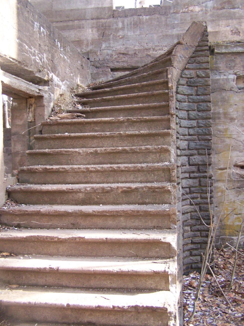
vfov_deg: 49.0
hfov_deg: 37.7
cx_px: 122
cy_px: 163
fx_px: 357
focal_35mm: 38
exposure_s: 1/500
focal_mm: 6.3
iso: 400
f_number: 2.8
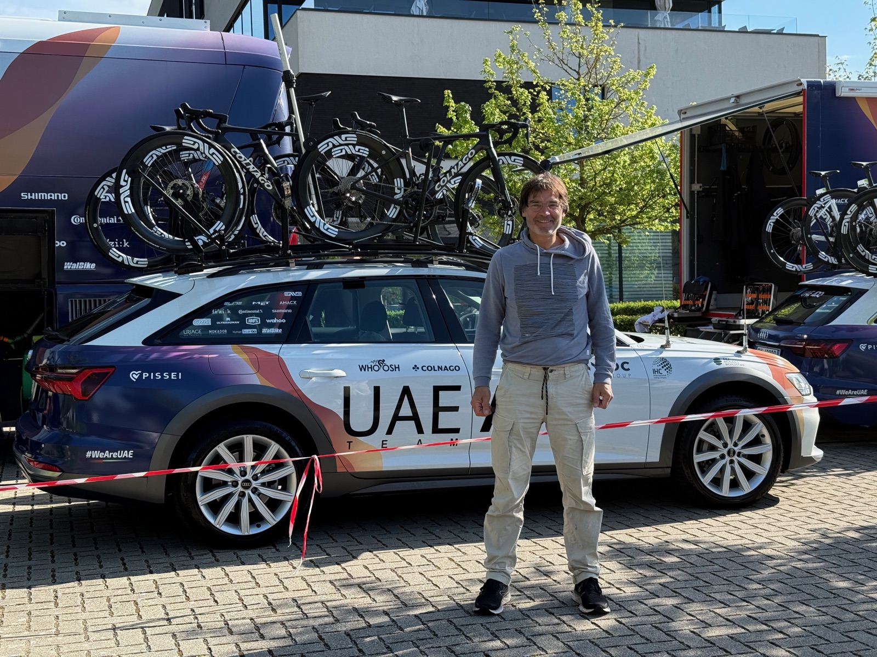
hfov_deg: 39.7
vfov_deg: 30.3
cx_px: 438
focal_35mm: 48
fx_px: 1216
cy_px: 328
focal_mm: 6.76
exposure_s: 1/1883
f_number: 1.78
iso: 100
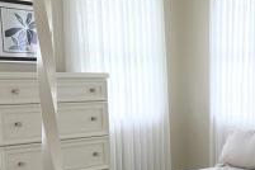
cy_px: 164
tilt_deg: -9.1
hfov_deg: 29.3
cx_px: 244
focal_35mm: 65
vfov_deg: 20.4
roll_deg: -0.4
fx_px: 460
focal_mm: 3.99
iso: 32
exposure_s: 1/60
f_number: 1.8
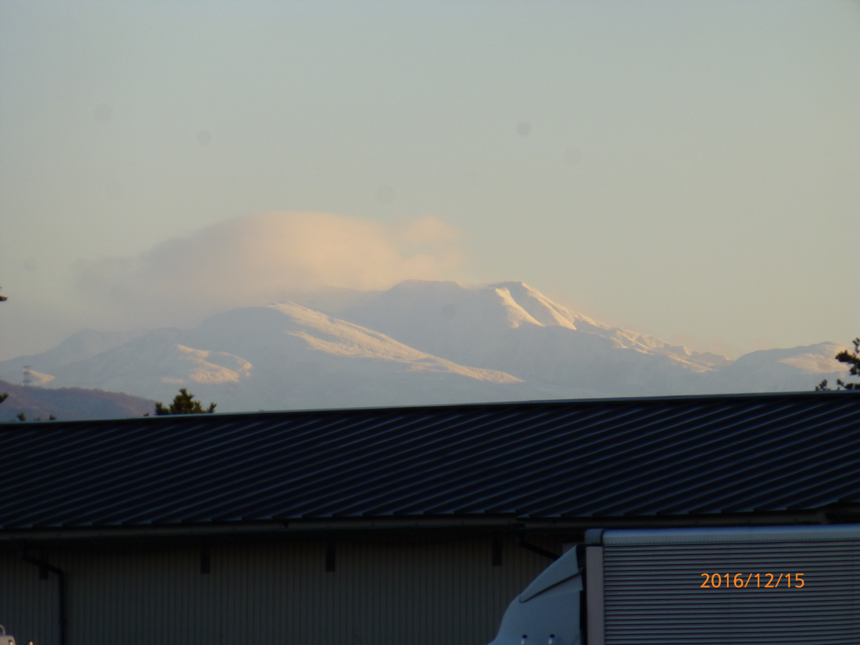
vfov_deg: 3.1
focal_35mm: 480
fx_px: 11925
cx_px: 430
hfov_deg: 4.1
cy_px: 322
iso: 100
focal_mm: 86
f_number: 6.4
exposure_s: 1/125
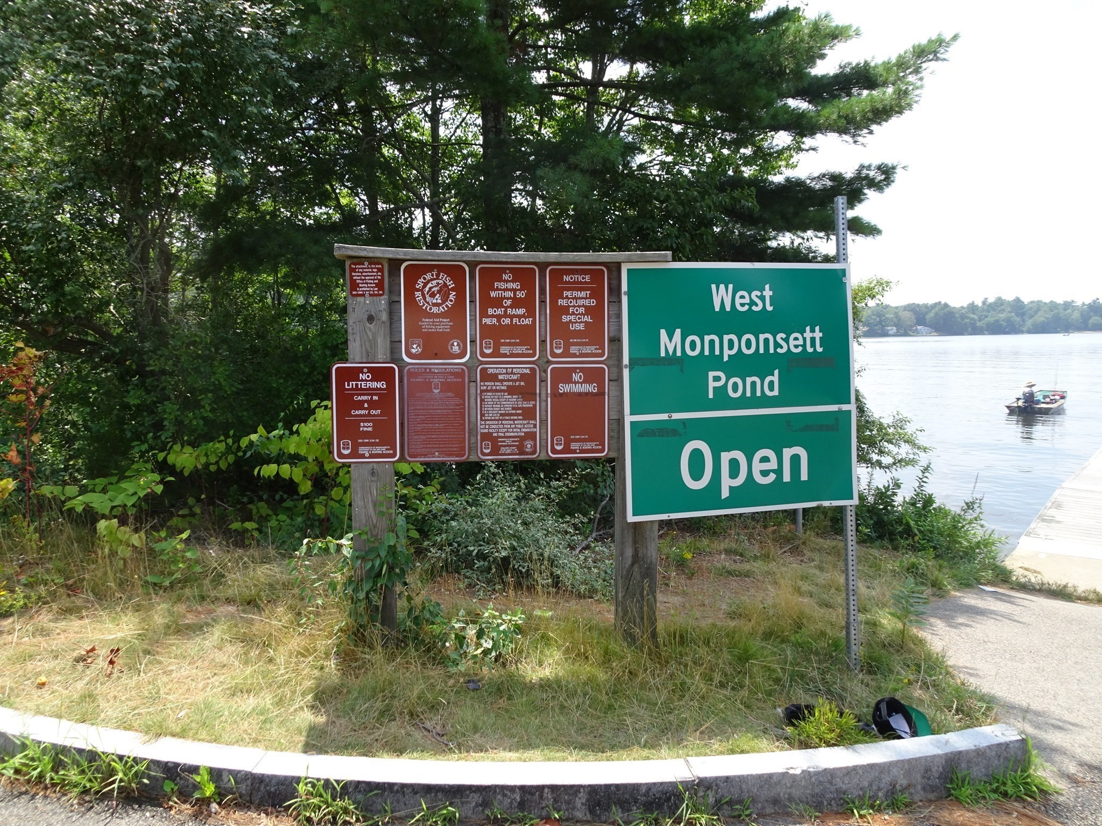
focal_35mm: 24
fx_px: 764
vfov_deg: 56.8
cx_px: 551
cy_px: 413
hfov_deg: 71.6
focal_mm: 4.1
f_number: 3.5
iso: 80
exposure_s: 1/320
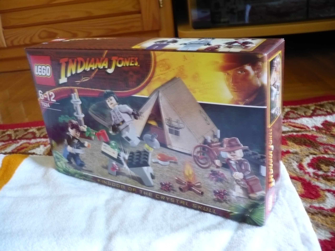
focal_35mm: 35
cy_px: 126
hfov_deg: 52.6
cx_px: 168
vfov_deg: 40.7
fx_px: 339
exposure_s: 1/8
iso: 250
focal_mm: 5.8
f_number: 2.8
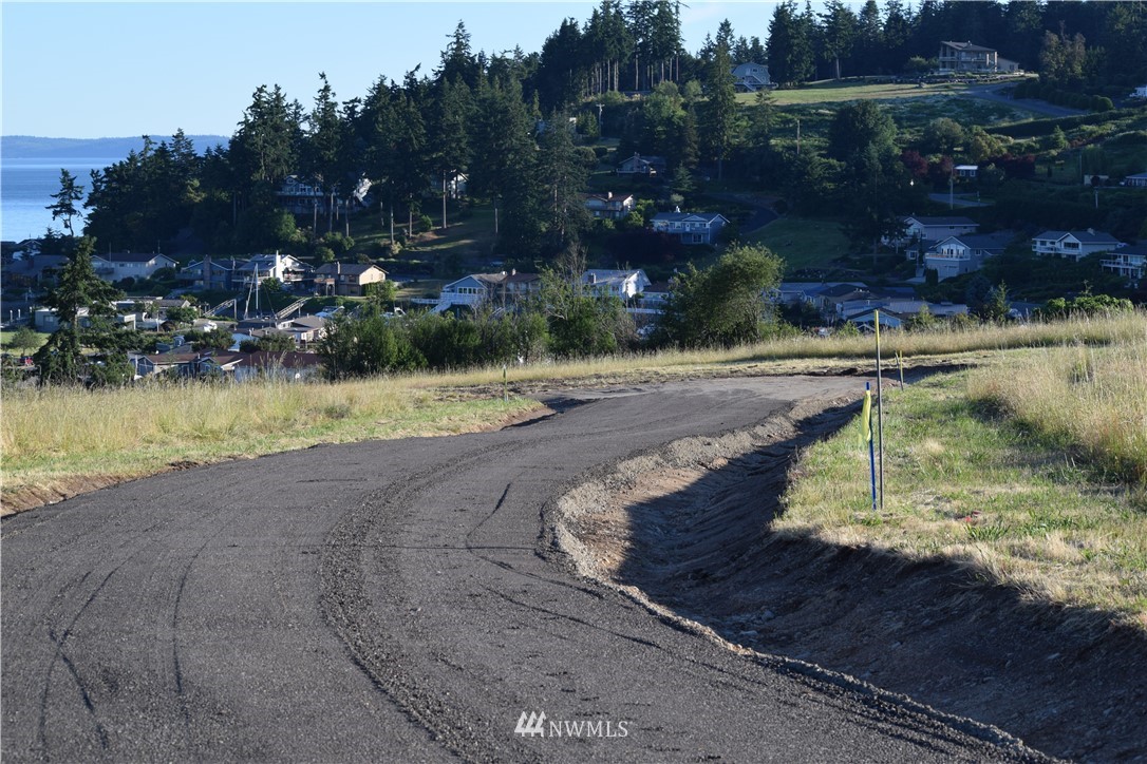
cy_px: 382
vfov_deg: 16.6
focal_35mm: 82
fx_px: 2628
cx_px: 574
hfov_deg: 24.6
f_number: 8
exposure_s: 1/250
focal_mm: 55
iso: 250
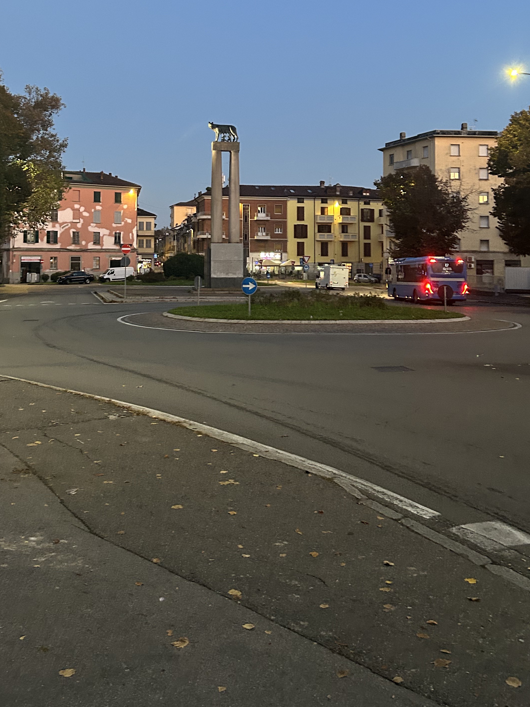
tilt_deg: +3.4
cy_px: 222
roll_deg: +0.0
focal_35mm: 37
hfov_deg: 38.6
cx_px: 226
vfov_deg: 49.1
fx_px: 755
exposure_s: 1/33
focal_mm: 5.7
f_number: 1.5
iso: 500
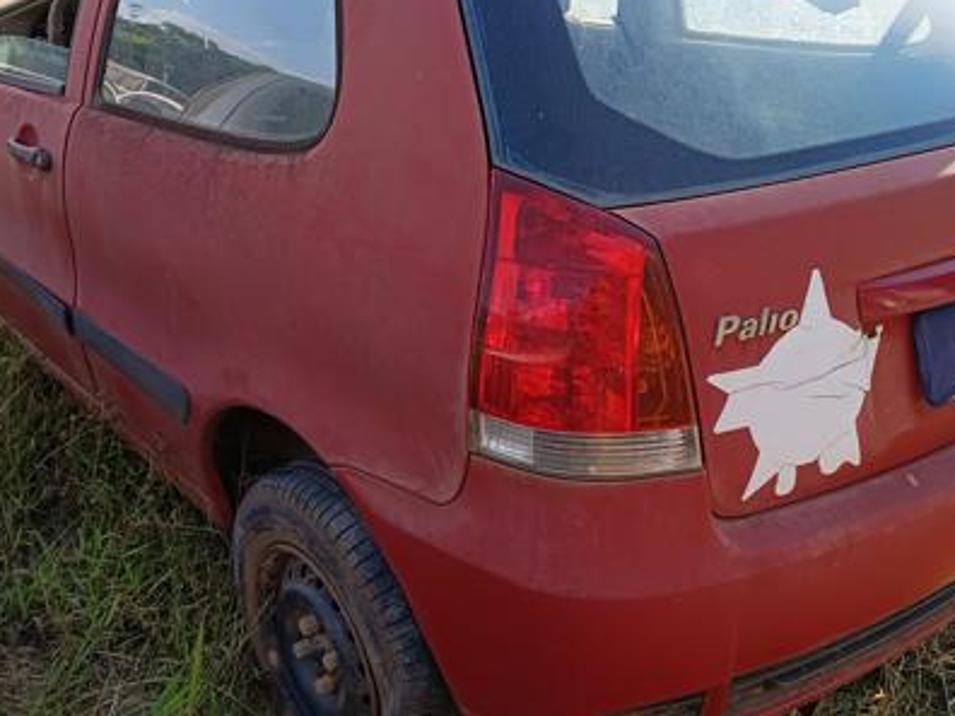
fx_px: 1159
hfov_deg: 44.7
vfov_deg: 34.3
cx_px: 528
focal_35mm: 42
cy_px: 354
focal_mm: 4.81
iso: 147
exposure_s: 1/216
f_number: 1.8
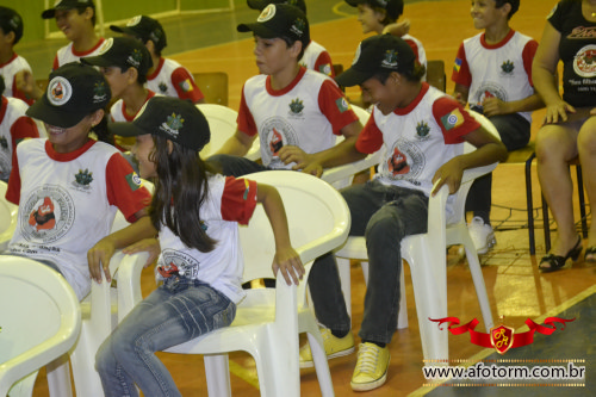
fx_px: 1738
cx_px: 298
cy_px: 198
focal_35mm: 105
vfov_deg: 13.0
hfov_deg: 19.5
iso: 3200
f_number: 5.3
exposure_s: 1/60
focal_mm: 70
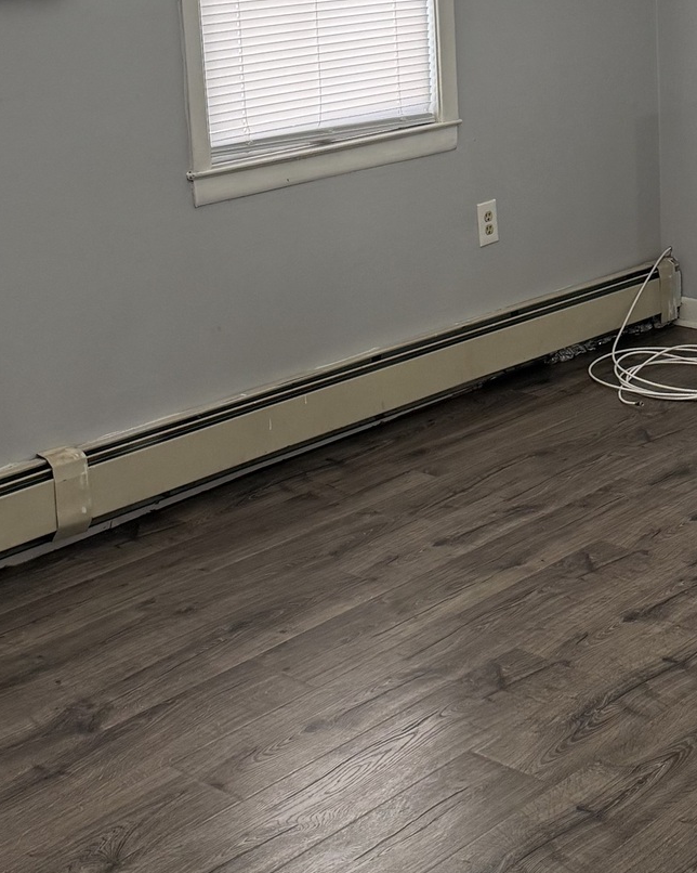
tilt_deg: -6.7
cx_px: 550
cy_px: 135
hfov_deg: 22.5
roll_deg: +0.6
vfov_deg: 27.6
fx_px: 1729
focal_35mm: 67
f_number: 1.78
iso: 160
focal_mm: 6.76
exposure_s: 1/120
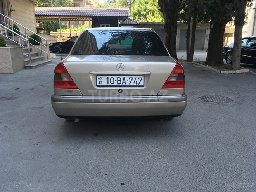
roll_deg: -0.3
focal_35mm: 29
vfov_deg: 48.2
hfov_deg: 61.7
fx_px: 214
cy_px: 96
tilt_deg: -14.5
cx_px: 128
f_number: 2.2
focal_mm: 4.15
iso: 25
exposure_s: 1/115
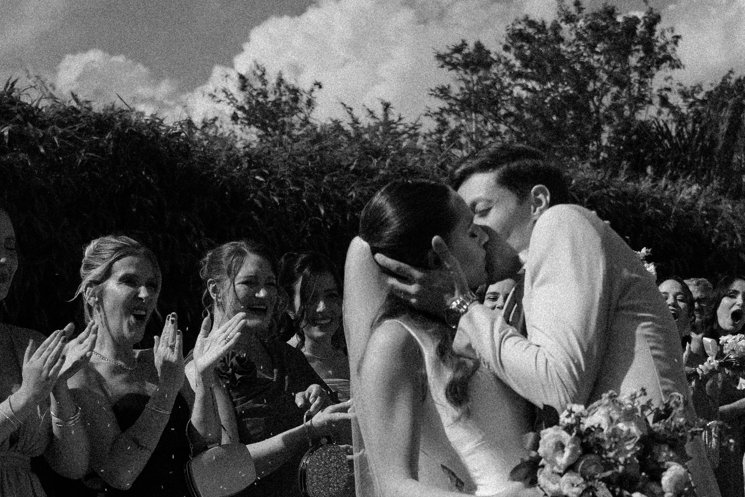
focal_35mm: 97
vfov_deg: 14.0
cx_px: 408
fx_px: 2007
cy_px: 390
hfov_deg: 21.0
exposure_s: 1/4000
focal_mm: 37
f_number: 4
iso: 100
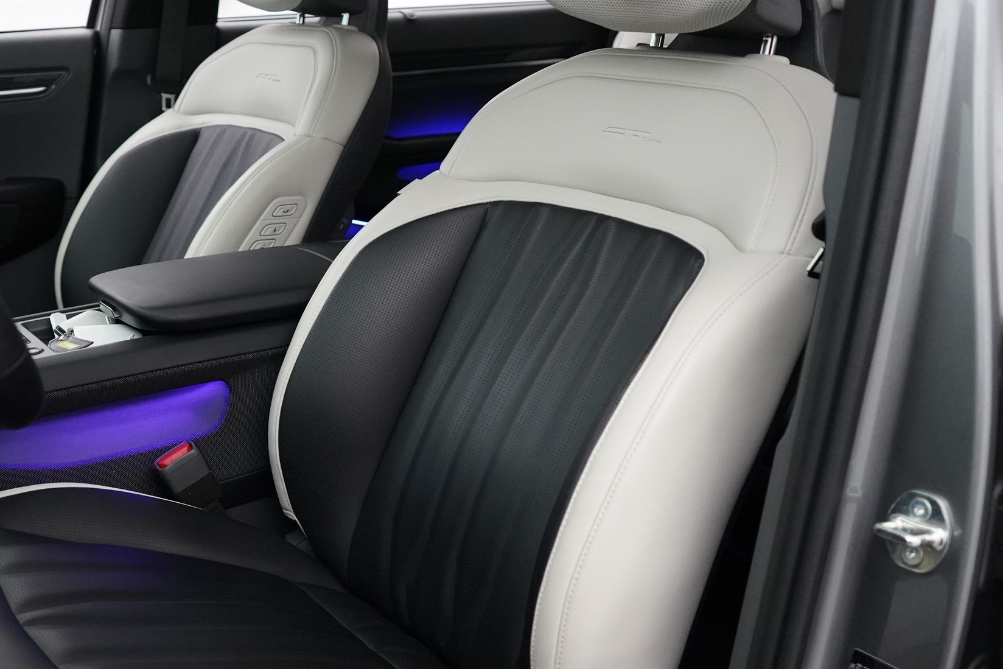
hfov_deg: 44.1
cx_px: 364
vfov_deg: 30.5
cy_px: 370
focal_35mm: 44
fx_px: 1226
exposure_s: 1/160
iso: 5000
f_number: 3.5
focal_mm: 29
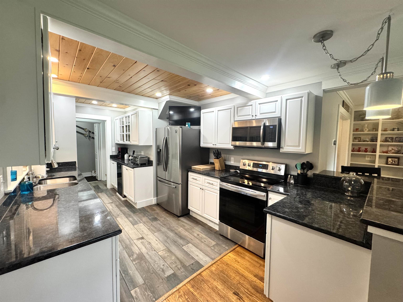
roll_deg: -0.7
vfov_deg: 85.7
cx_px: 202
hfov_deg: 102.1
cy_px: 151
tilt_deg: -4.5
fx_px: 163
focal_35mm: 14
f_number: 2.2
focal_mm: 2.22
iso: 250
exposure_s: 1/120
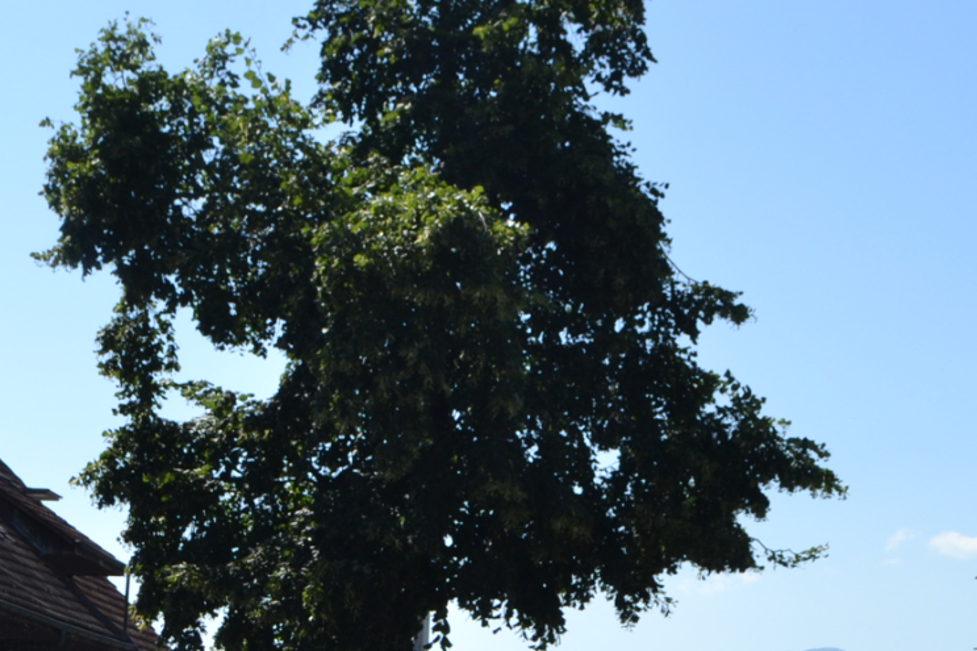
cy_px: 874
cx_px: 110
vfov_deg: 14.3
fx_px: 2469
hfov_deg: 21.9
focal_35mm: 91
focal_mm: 22
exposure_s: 1/250
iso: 100
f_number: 8
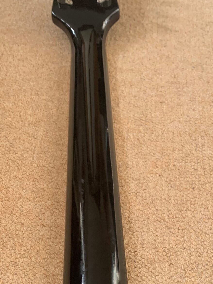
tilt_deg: -52.8
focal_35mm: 57
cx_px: 116
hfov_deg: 25.6
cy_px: 225
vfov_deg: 32.9
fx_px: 468
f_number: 1.8
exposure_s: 1/121
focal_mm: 4.25
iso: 64
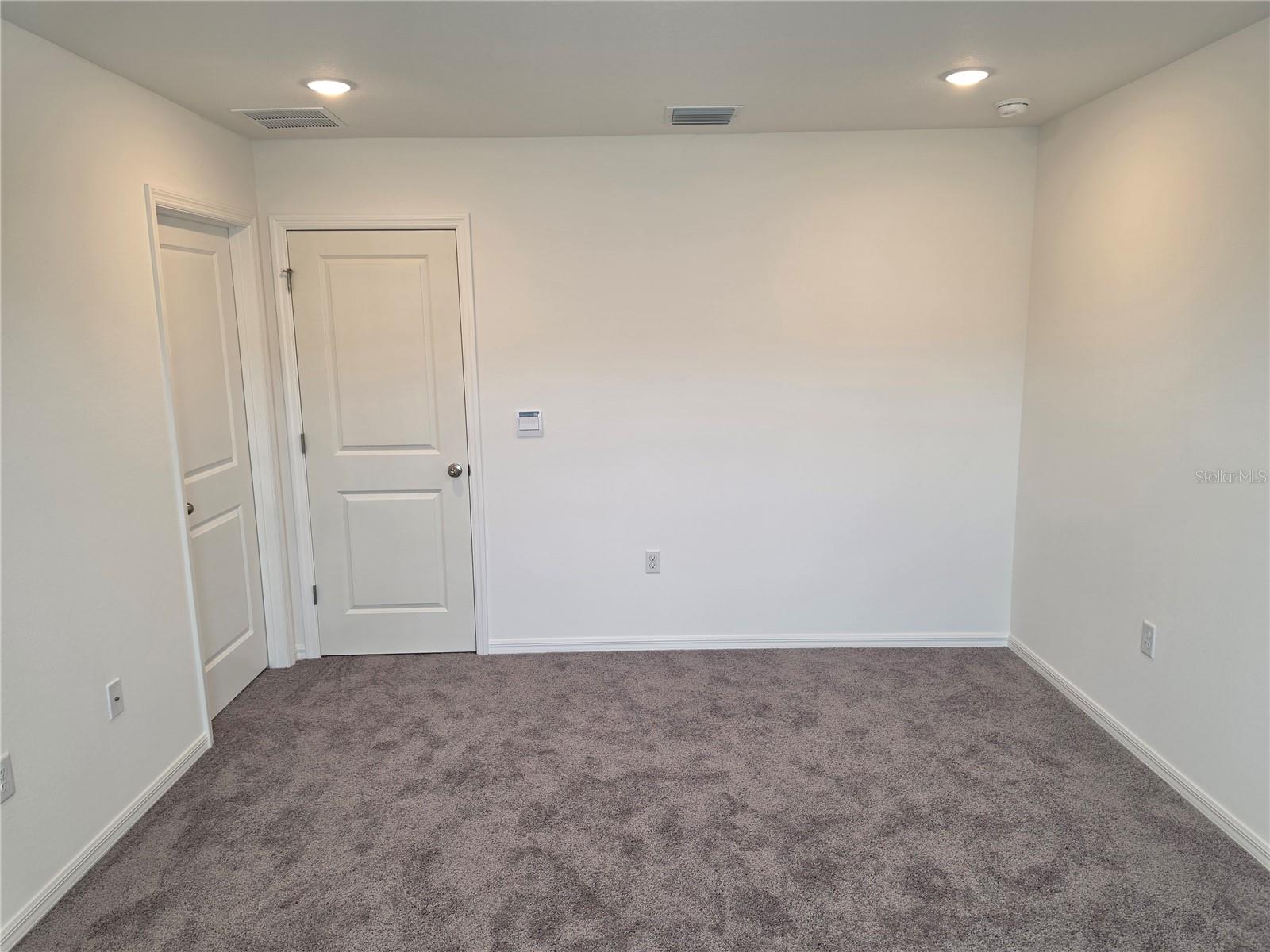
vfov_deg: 58.9
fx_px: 844
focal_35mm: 23
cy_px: 476
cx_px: 635
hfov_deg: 73.9
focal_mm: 6.5
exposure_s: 1/120
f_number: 1.4
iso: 64
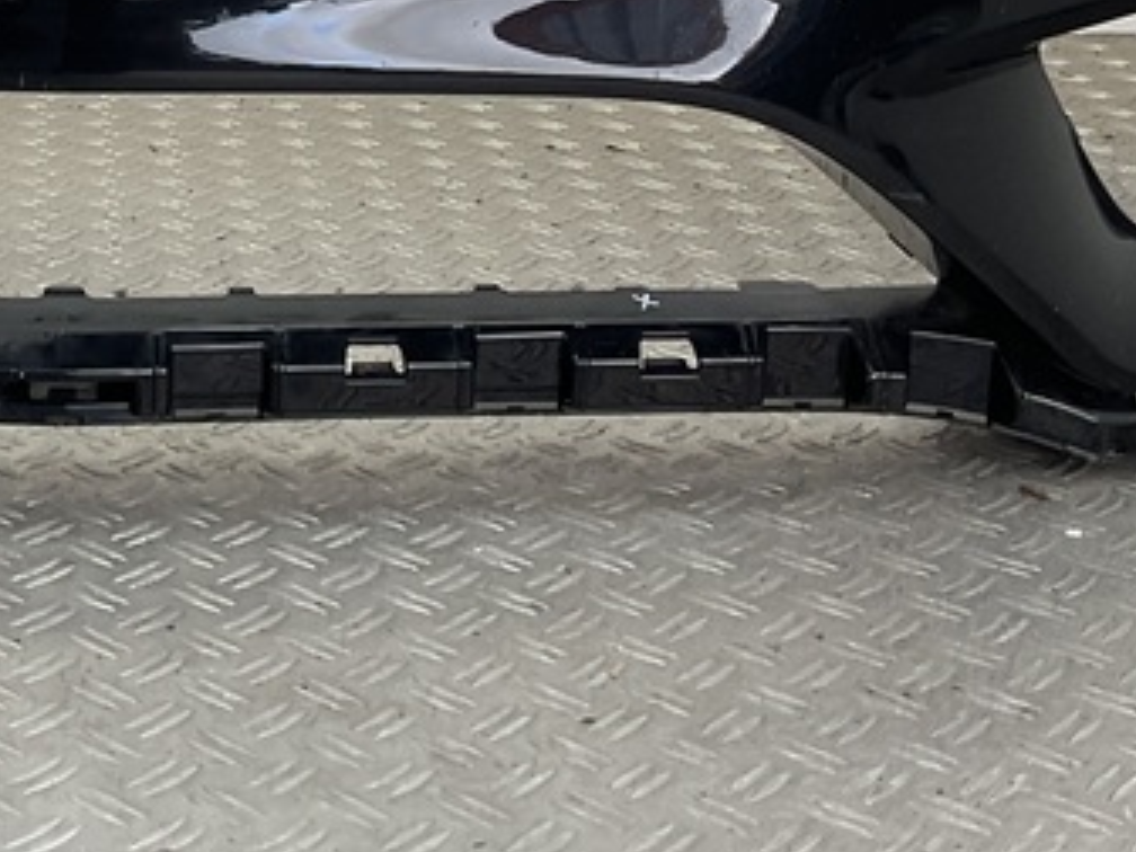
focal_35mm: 87
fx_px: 2855
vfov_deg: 15.9
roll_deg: -1.2
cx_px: 74
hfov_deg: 21.9
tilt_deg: -5.0
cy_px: -331
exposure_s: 1/120
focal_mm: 3
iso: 20
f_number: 1.8
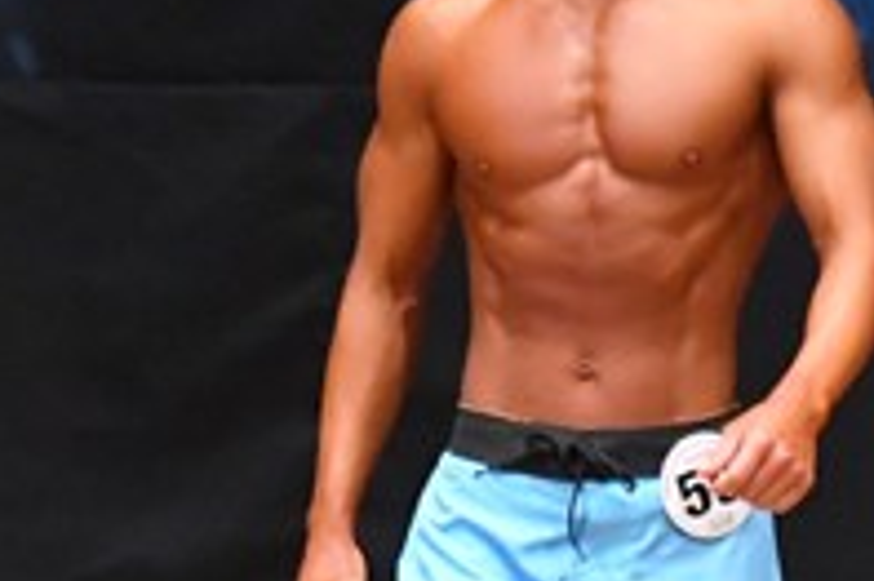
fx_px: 25761
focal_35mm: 1062
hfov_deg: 1.9
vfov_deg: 1.3
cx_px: 397
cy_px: 603
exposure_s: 1/400
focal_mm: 180
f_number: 5.6
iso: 8000
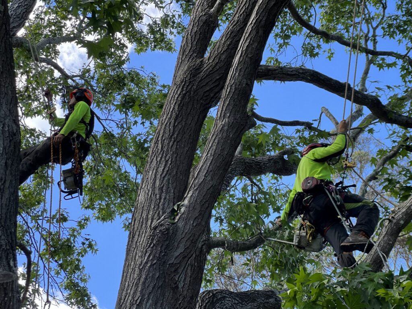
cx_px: 206
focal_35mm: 77
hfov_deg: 25.3
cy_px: 154
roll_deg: +7.1
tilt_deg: +42.4
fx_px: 916
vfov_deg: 19.1
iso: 25
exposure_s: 1/121
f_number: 2.8
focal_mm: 9
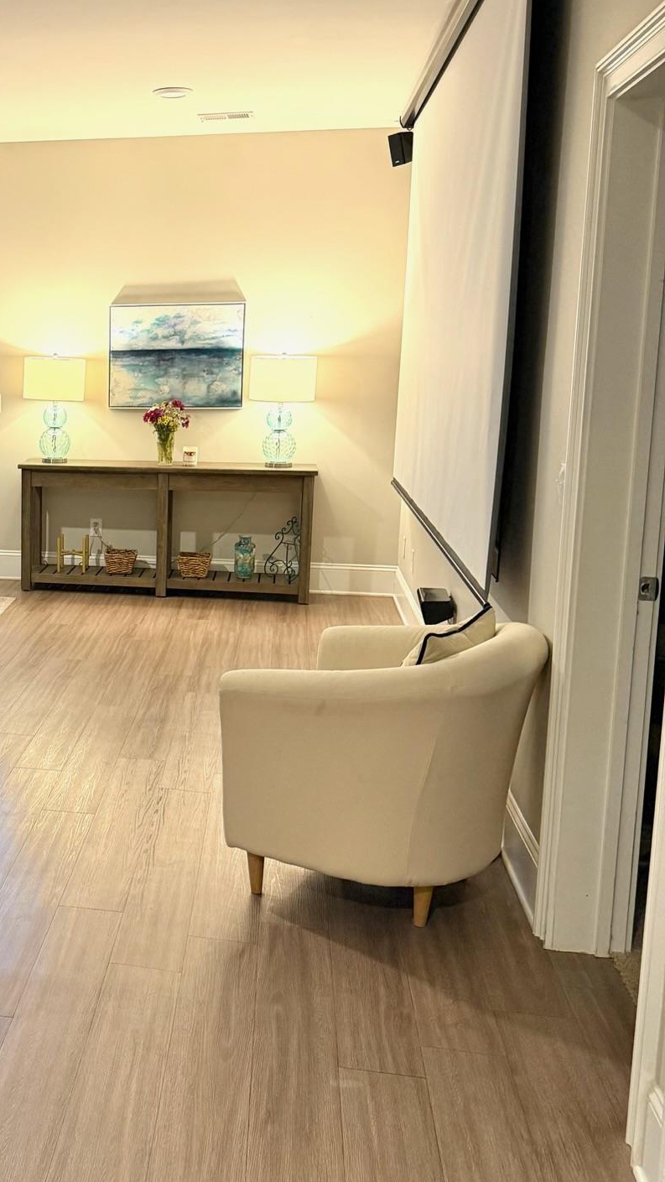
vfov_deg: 52.7
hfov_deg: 29.4
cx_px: 22
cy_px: 539
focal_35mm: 38
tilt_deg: -9.5
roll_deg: -0.2
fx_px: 1191
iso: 320
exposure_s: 1/60
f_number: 1.78
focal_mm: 6.76
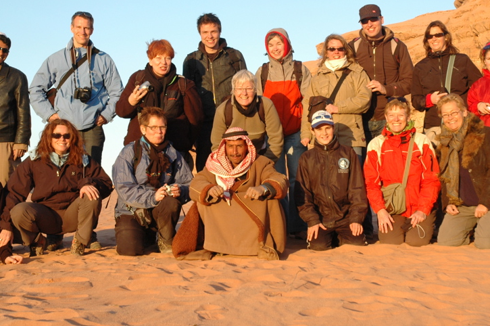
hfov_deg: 28.1
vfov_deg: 18.9
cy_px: 128
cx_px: 255
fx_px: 979
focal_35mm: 72
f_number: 7.1
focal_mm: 34
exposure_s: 1/200
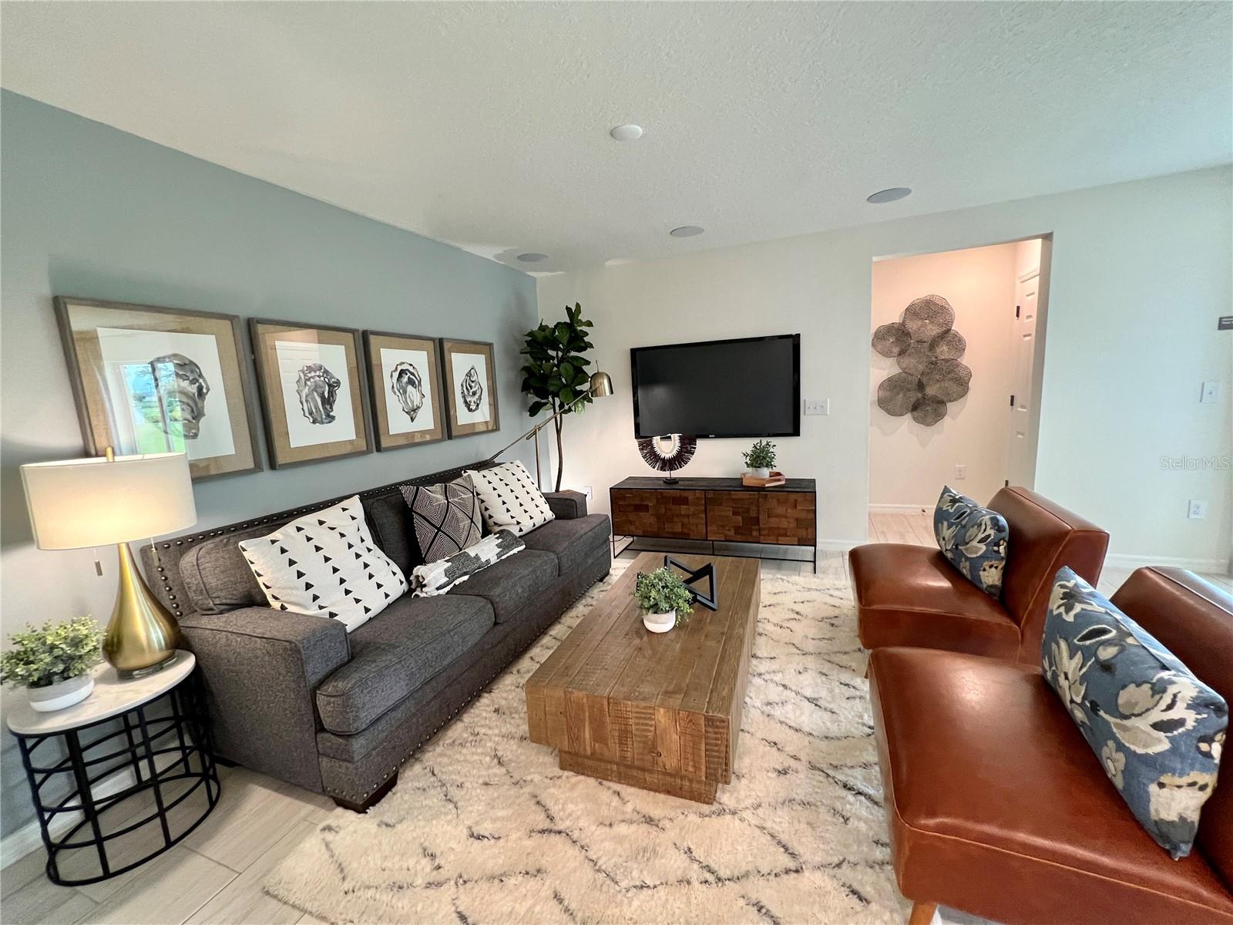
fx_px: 463
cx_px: 616
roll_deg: +5.0
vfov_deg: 89.9
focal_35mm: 13
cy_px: 462
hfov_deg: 106.2
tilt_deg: -8.2
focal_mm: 1.57
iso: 250
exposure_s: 1/60
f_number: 1.8
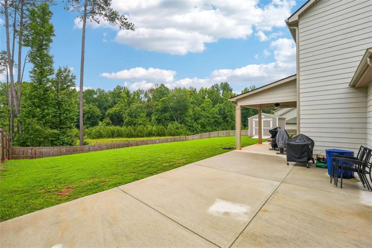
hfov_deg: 101.9
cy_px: 124
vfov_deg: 78.8
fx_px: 151
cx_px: 186
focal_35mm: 15
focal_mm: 14.6
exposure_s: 1/125
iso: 100
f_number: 8
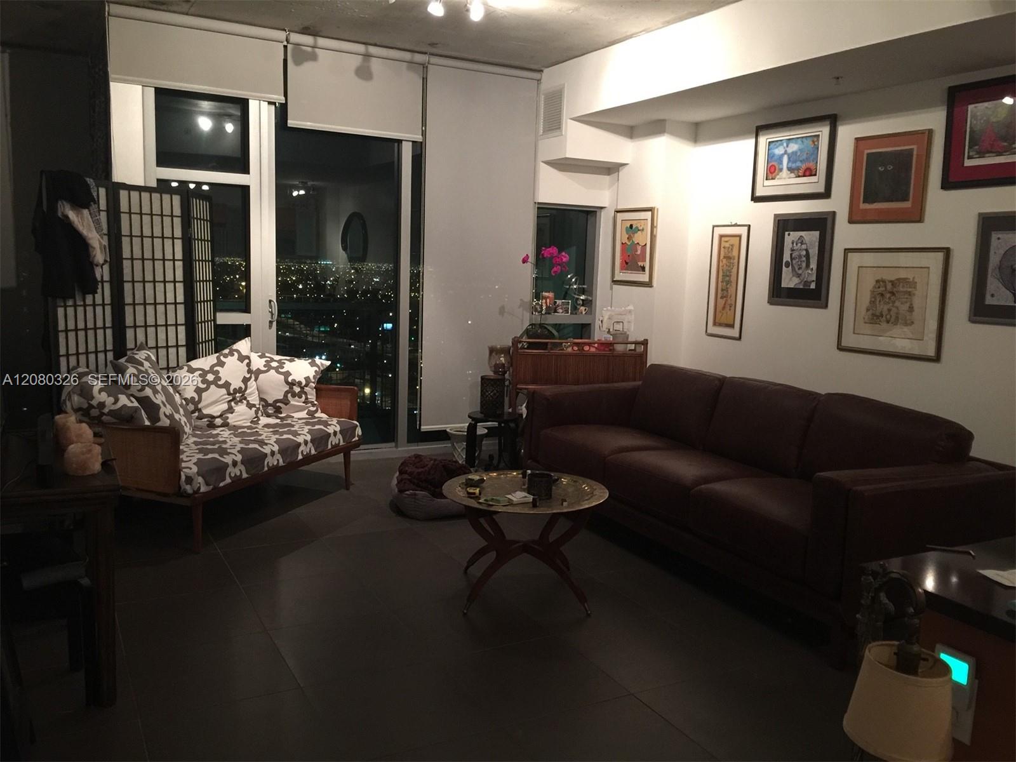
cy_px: 381
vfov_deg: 48.2
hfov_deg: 61.7
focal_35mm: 29
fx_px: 851
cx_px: 508
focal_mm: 4.15
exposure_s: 1/8
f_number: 2.2
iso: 125
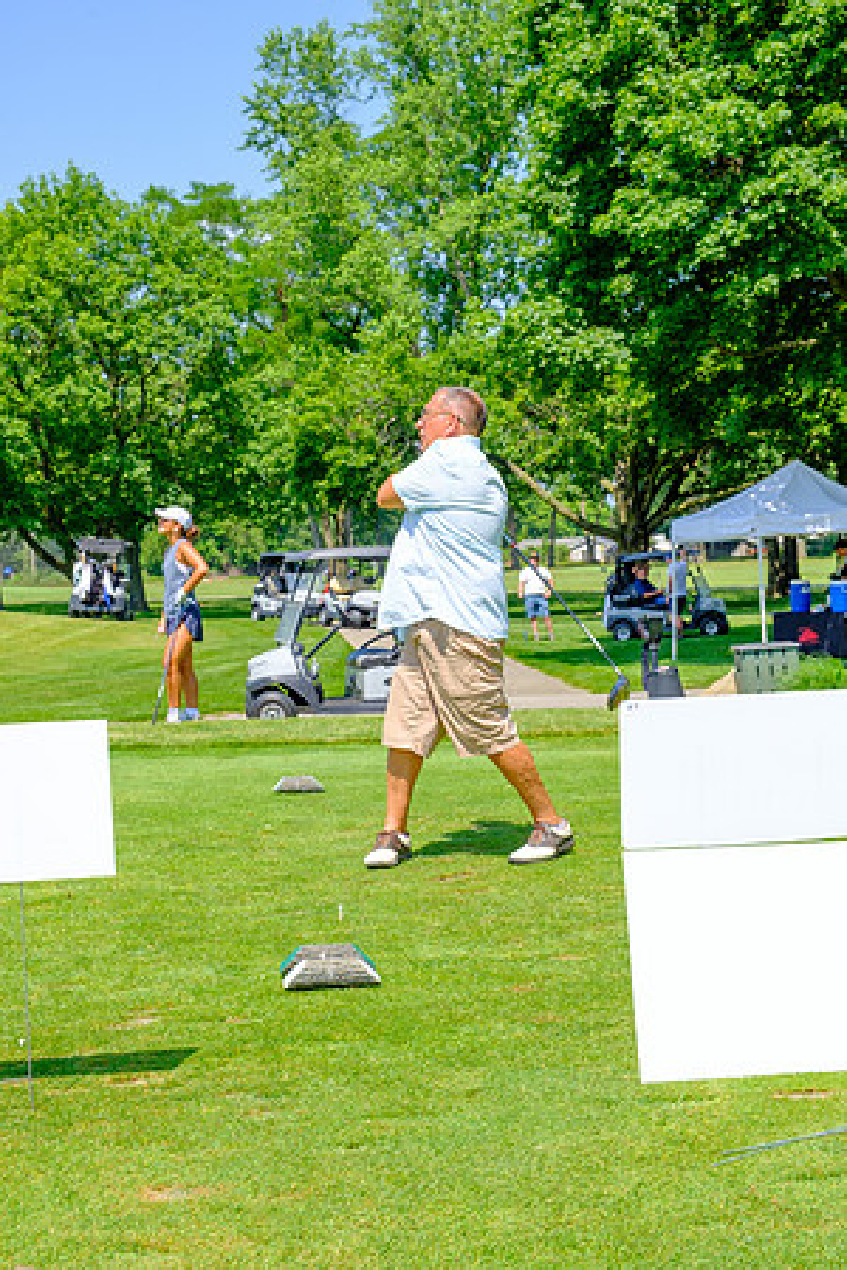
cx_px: 424
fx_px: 1906
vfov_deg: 36.9
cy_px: 635
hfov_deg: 25.1
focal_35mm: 54
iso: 200
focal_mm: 35.8
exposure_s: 1/320
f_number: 8
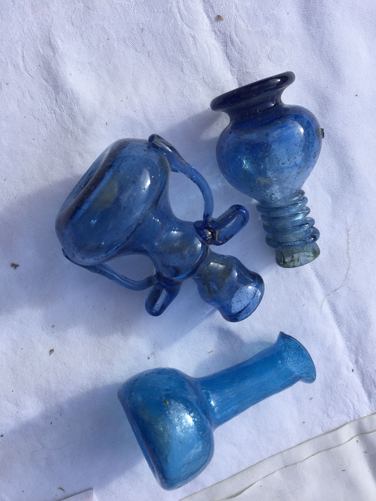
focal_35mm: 29
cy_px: 250
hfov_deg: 48.2
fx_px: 420
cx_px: 188
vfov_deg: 61.7
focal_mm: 4.15
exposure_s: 1/1522
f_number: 2.2
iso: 32
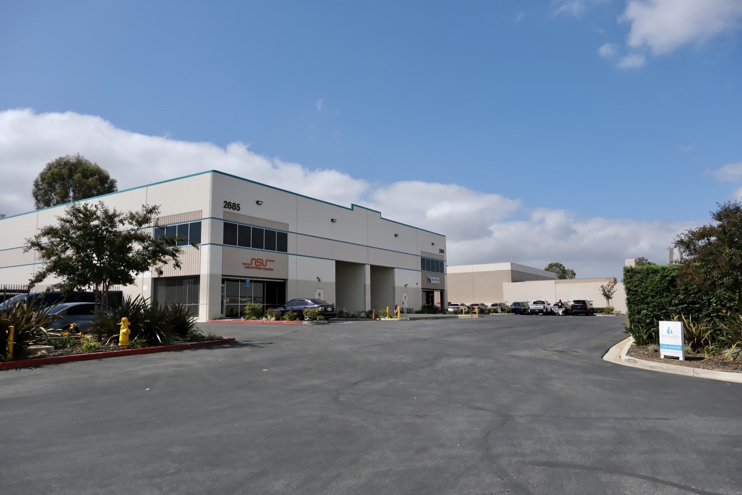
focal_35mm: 24
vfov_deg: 53.1
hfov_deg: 73.7
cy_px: 248
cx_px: 371
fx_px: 495
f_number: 5.6
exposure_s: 1/800
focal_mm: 16
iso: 125
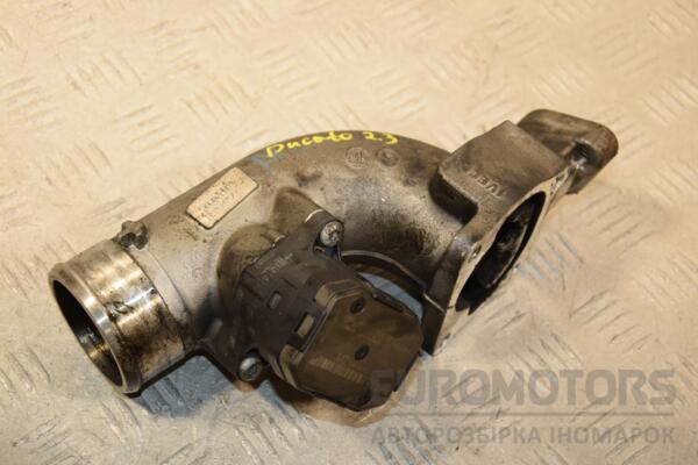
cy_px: 232
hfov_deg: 28.1
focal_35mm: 72
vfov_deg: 18.9
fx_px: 1396
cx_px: 349
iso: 800
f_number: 5.6
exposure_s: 1/200
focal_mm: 48
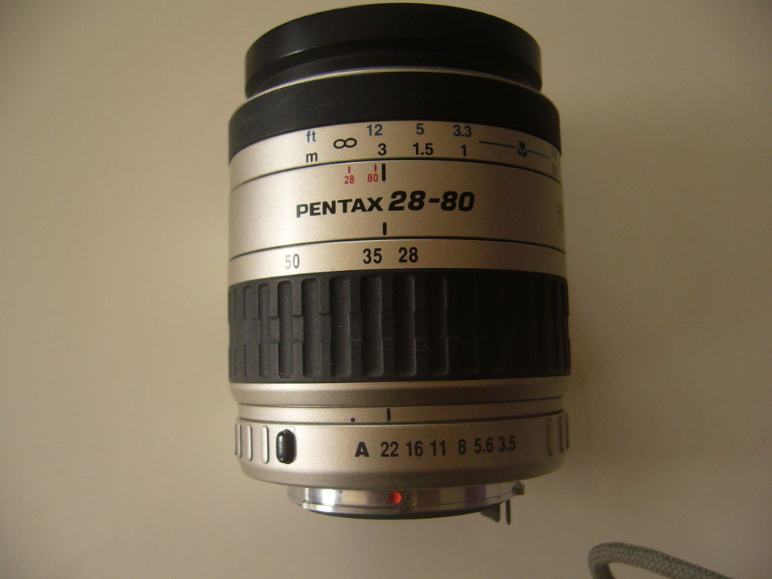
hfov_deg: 52.6
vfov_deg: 40.7
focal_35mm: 35
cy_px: 290
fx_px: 781
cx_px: 386
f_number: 2.8
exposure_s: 1/25
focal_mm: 5.8
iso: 100
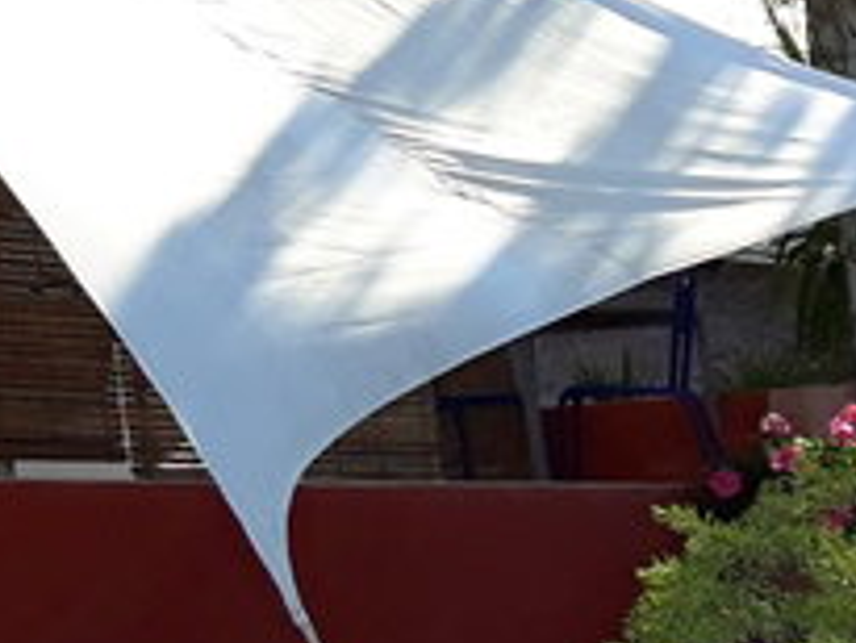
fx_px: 3340
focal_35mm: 135
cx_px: -706
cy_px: -330
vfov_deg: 10.6
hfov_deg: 13.1
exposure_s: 1/581
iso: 40
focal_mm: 3.71
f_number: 1.7
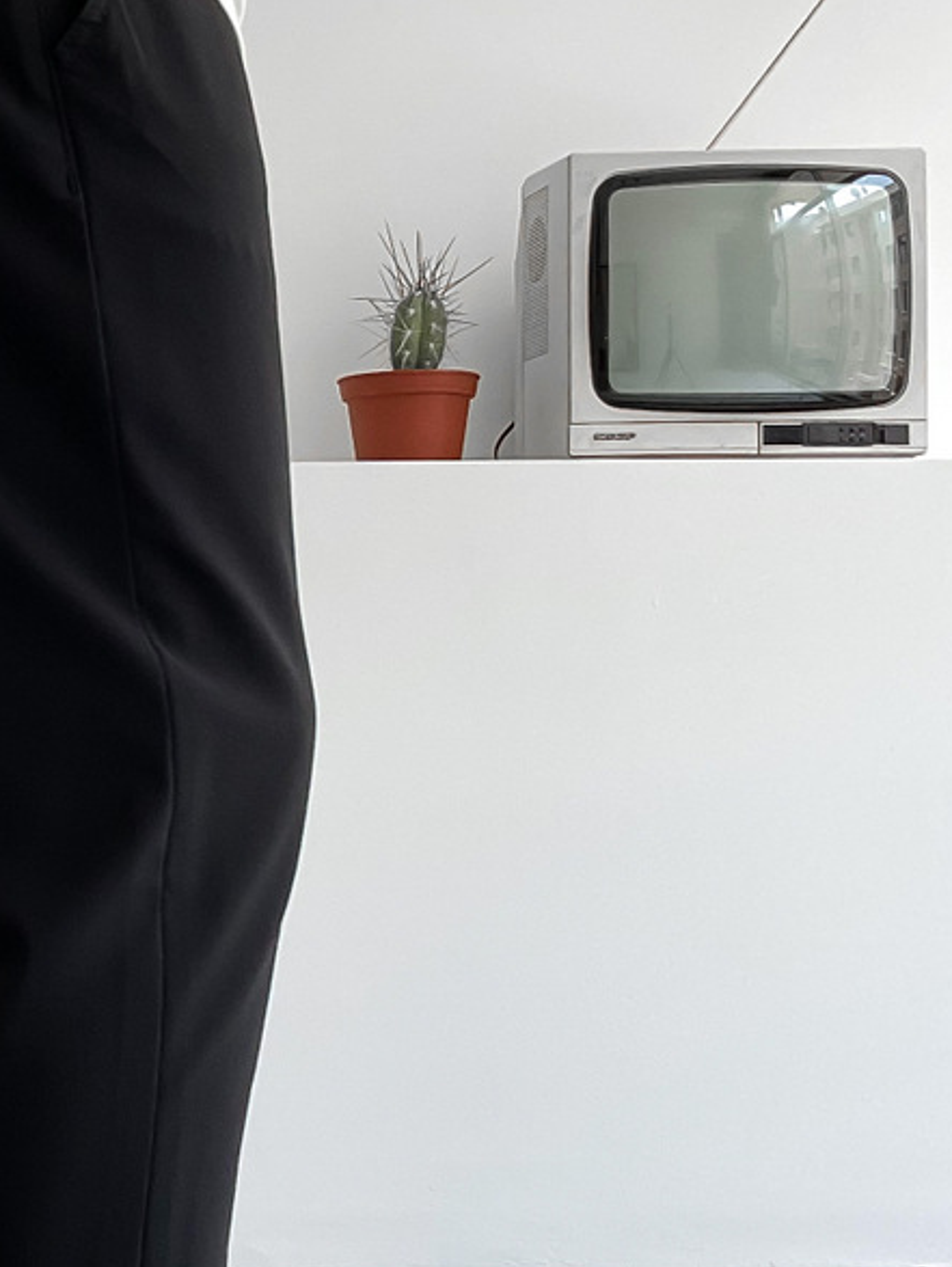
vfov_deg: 24.7
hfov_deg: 17.4
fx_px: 2894
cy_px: 689
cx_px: -330
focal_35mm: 79
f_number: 1.8
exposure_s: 1/120
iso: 40
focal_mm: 3
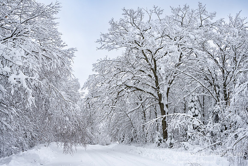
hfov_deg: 52.9
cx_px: 120
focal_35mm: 36
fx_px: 249
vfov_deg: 36.7
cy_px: 80
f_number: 8
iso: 800
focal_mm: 34.5
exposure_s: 1/500
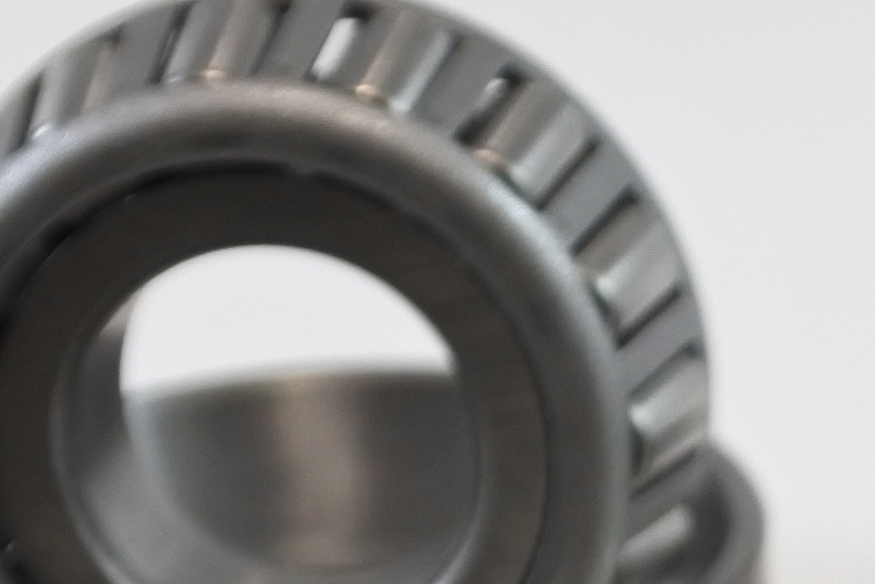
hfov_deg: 11.4
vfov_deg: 7.6
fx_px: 4302
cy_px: 853
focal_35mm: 177
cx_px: 966
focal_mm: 14.3
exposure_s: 1/160
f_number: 4
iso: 400
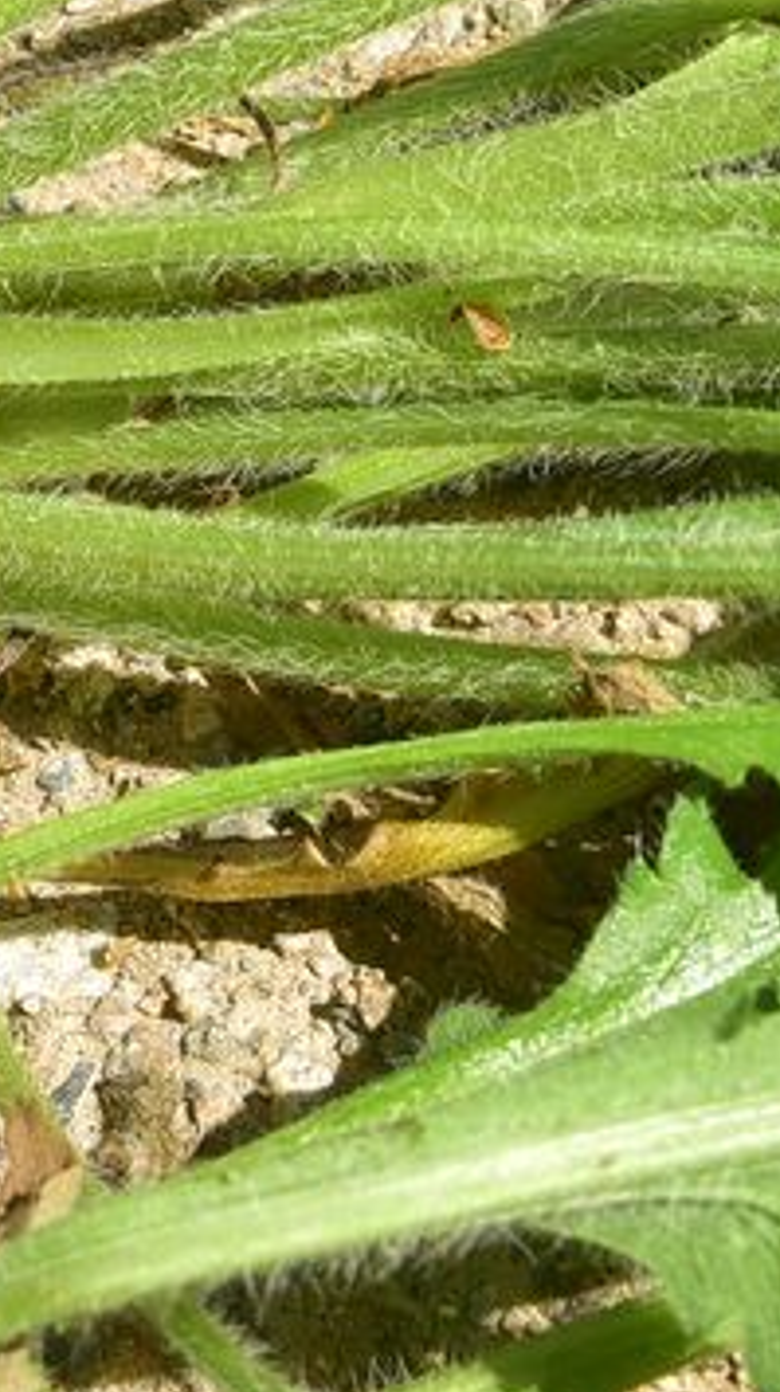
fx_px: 7078
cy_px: 323
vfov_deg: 11.2
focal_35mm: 192
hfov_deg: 6.3
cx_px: -267
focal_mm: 50
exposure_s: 1/250
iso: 160
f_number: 13
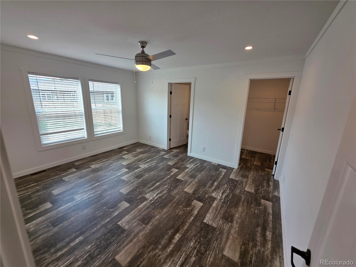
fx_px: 134
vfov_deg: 89.9
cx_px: 178
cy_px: 134
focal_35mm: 13
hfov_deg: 106.2
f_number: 1.9
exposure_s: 1/120
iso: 32
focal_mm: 2.2
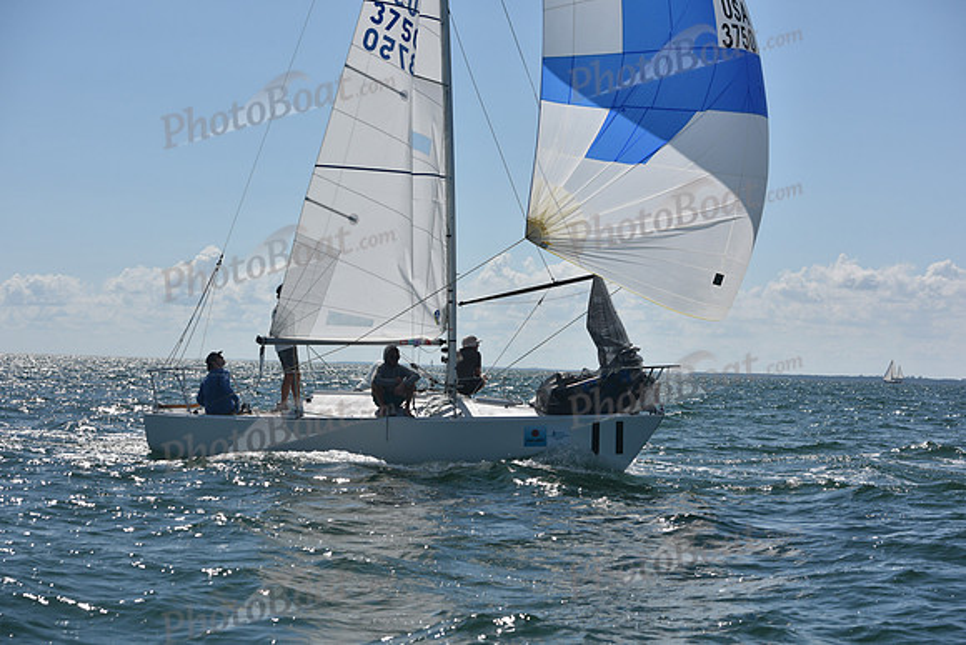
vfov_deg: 13.4
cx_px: 483
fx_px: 2738
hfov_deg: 20.0
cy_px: 322
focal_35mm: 102
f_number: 7.1
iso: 250
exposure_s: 1/1250
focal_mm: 102
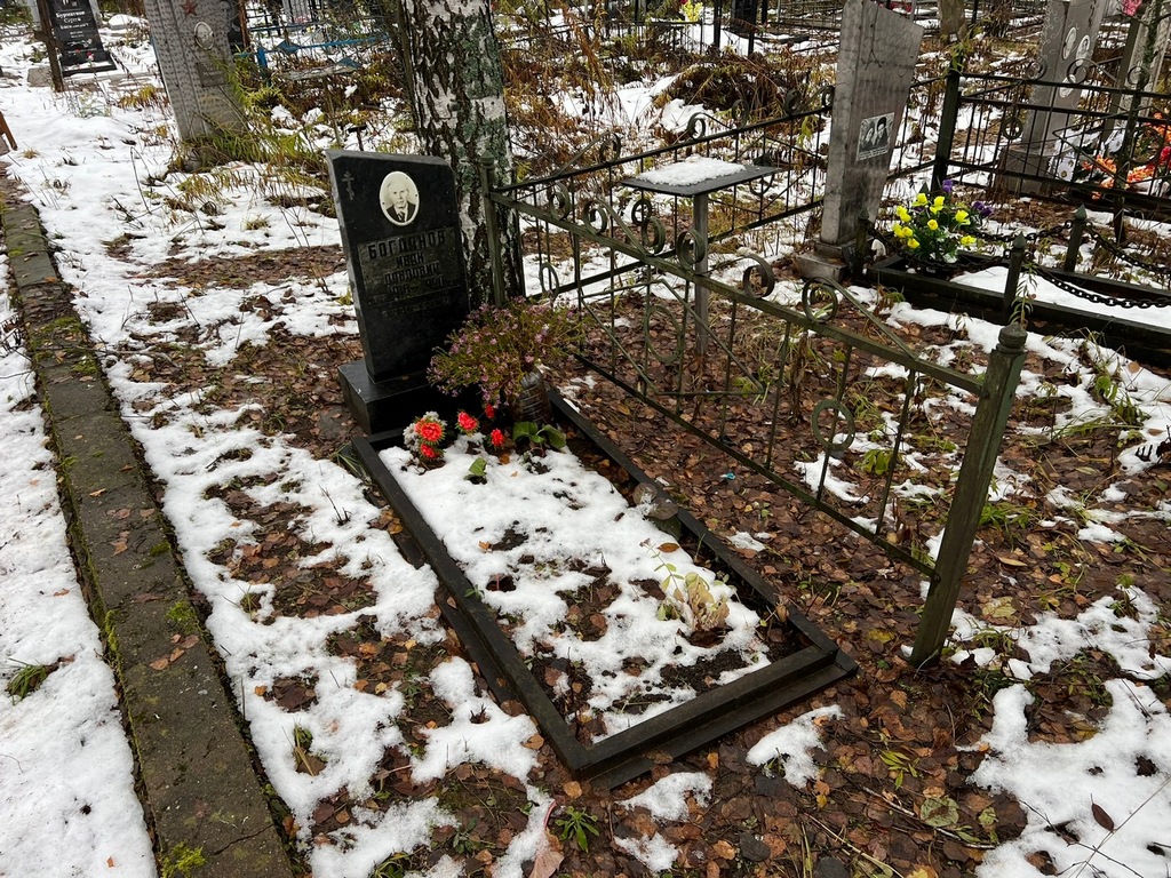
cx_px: 586
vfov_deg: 53.1
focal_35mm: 26
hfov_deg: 67.3
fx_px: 880
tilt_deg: -29.7
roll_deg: +2.0
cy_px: 439
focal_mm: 5.7
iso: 40
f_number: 1.5
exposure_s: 1/260
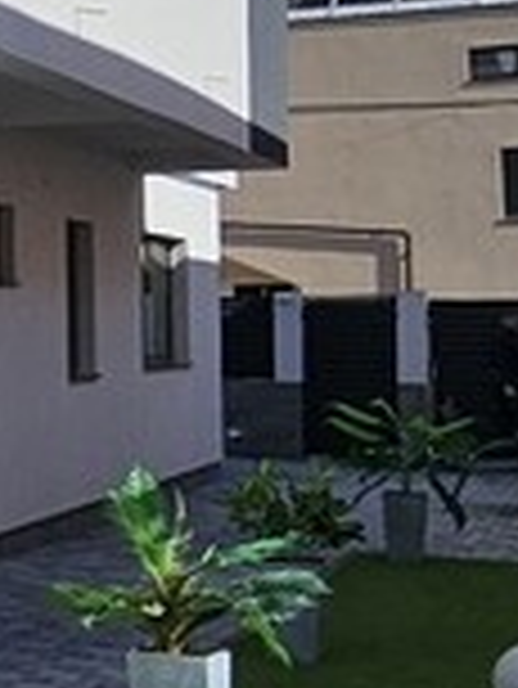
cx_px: -820
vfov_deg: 22.5
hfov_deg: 12.3
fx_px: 1733
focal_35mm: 87
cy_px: 288
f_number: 2.2
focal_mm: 1.7
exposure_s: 1/2038
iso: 32
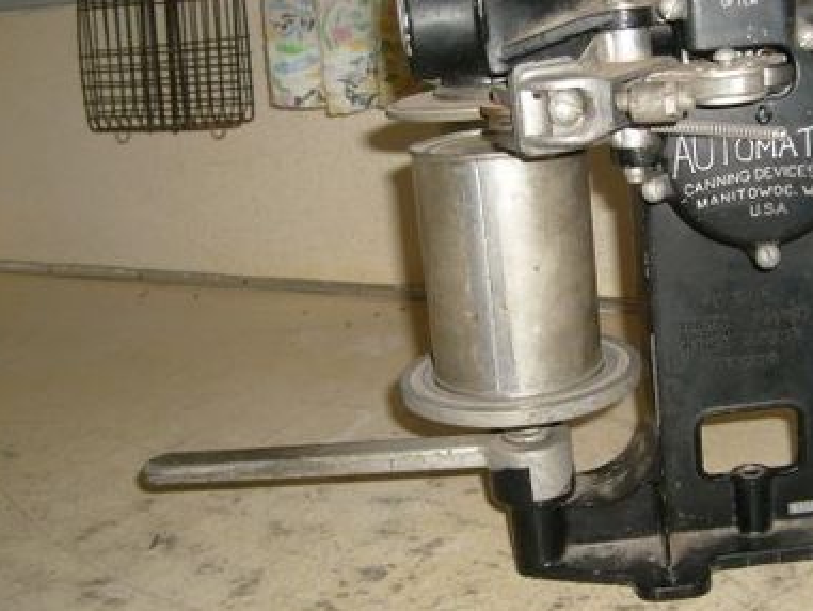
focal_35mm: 49
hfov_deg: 38.4
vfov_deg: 29.7
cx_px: 547
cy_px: 273
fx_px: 1151
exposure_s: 1/45
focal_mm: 5.8
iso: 100
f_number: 2.8
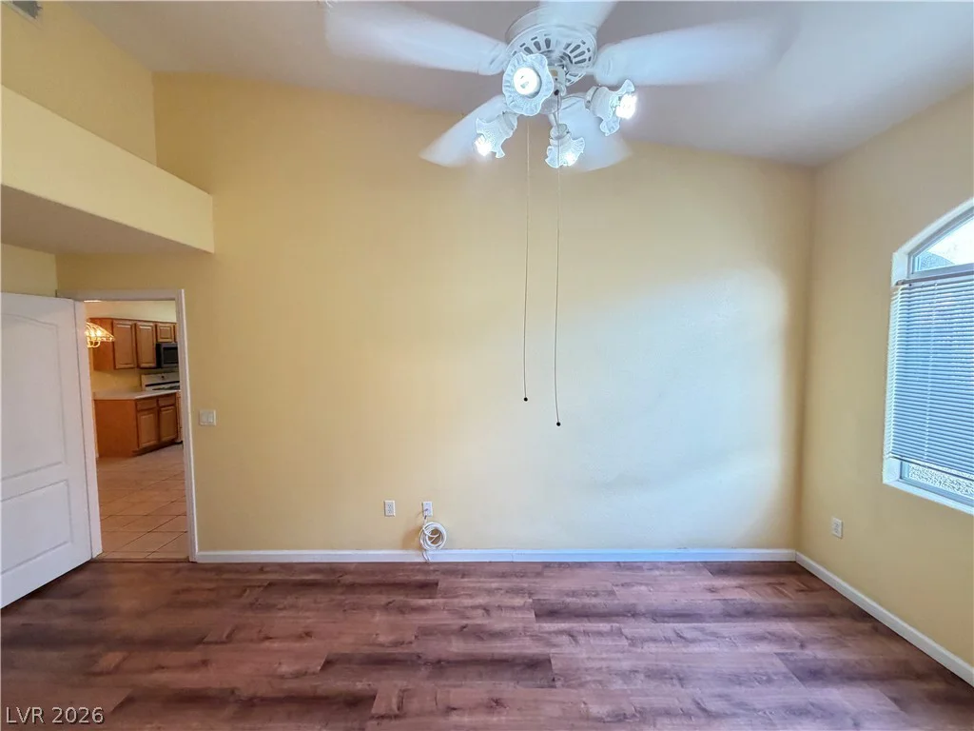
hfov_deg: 102.1
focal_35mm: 14
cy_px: 366
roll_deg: +0.5
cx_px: 487
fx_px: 394
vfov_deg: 85.7
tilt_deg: -2.5
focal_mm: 2.22
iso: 320
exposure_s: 1/60
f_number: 2.2
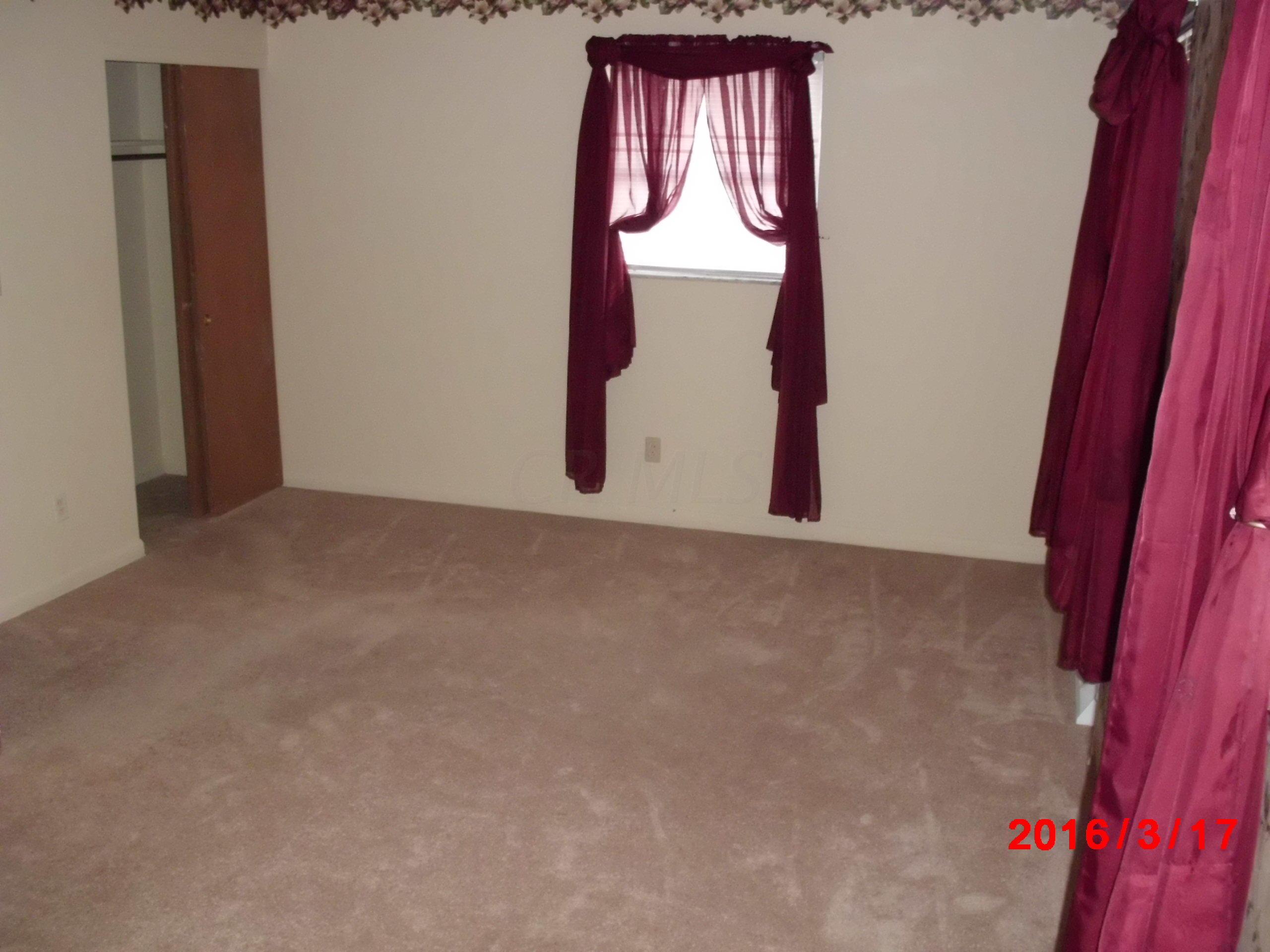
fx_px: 1321
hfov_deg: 51.4
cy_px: 476
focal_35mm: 36
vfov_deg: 39.7
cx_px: 635
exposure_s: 1/60
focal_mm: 6.3
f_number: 2.9
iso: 400
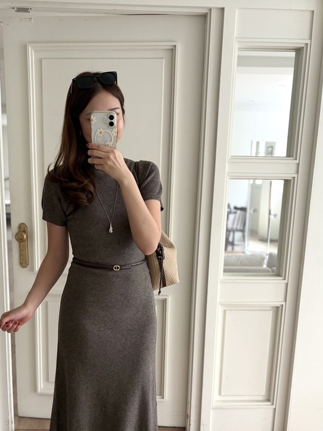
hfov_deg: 39.4
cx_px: 119
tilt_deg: -22.3
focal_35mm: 36
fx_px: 448
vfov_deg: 50.9
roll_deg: -0.2
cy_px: 264
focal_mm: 5.96
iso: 125
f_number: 1.6
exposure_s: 1/90
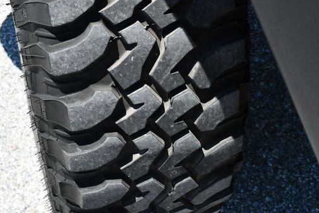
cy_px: 125
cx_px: 151
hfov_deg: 30.1
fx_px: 594
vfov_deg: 20.3
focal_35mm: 67
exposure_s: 1/250
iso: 200
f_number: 7.1
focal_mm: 26
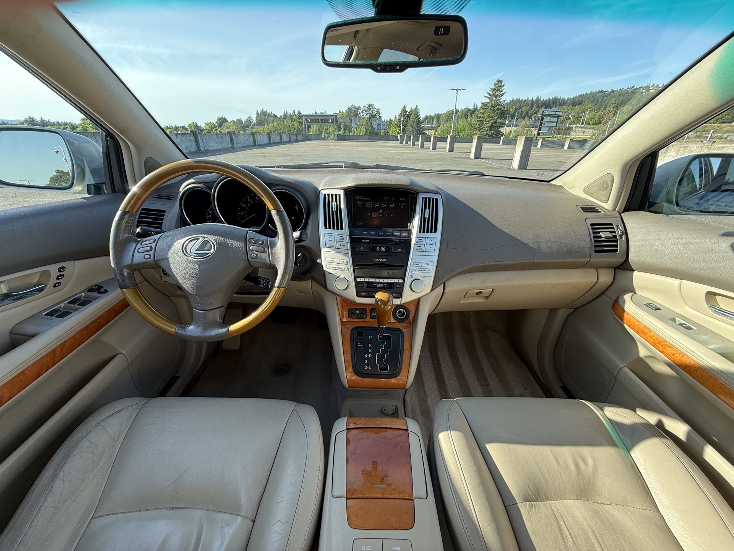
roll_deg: -2.0
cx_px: 367
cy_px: 276
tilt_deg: -25.2
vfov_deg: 85.7
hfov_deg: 102.1
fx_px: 297
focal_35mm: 14
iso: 50
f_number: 2.2
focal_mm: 2.22
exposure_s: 1/128
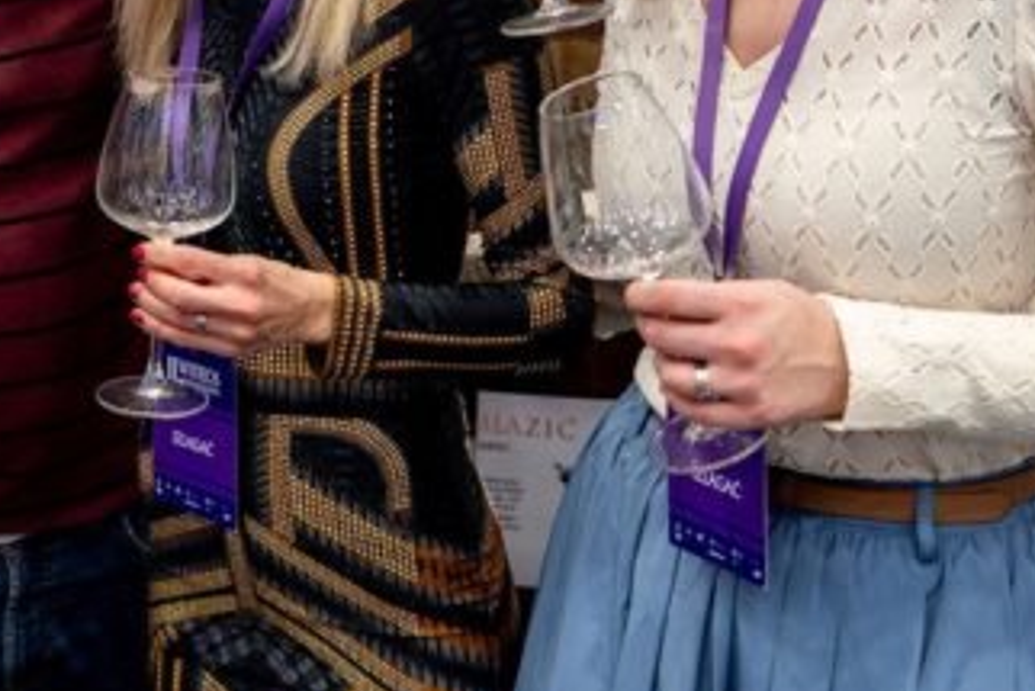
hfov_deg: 26.8
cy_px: 21
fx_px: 2157
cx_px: 317
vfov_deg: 17.8
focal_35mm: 75
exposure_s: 1/160
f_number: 2.8
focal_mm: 30
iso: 1600
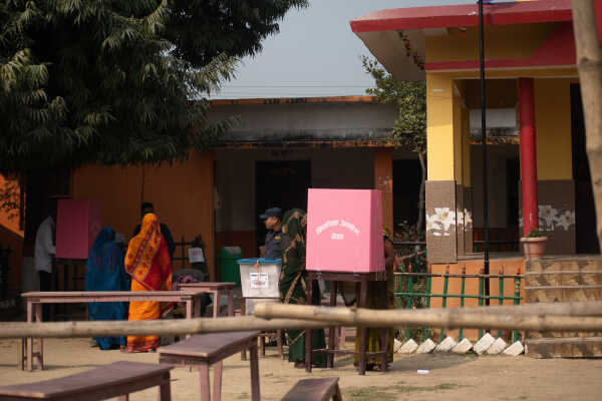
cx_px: 301
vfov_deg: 13.0
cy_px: 200
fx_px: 1756
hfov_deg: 19.5
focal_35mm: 105
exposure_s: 1/1250
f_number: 4.5
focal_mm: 70
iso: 200
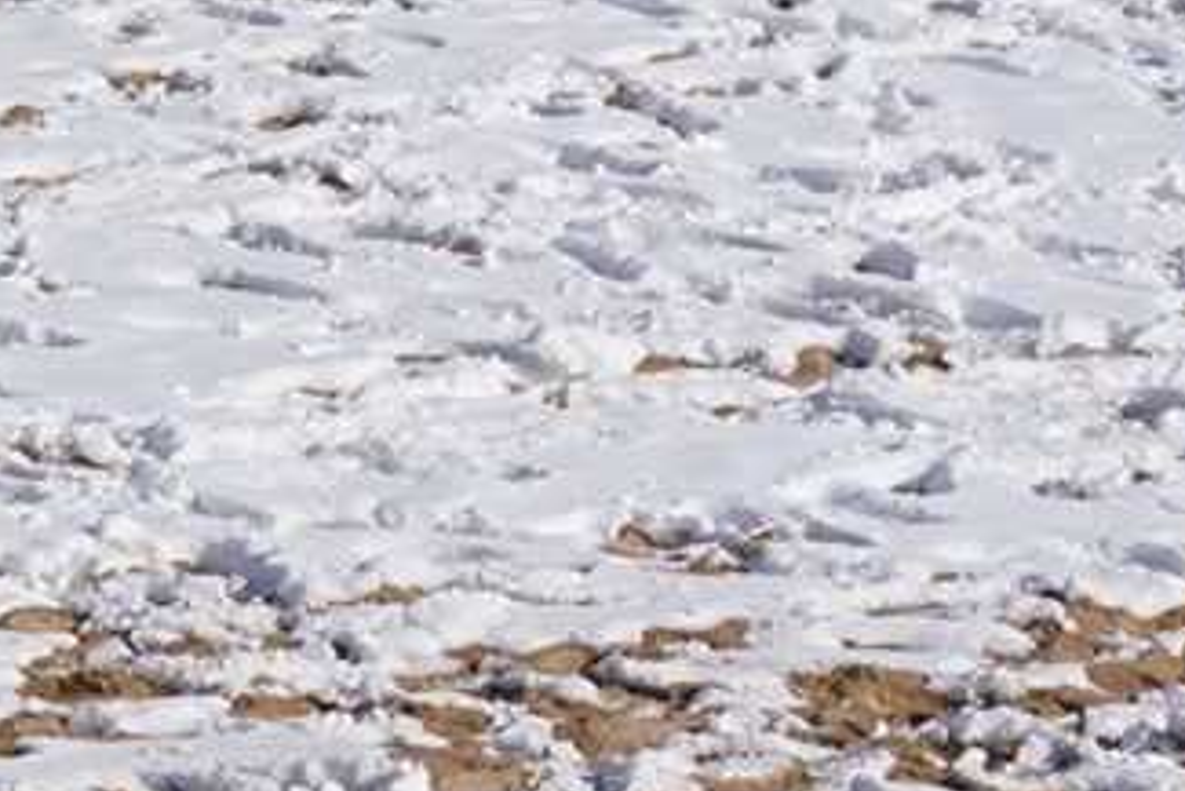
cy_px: -379
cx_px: -1473
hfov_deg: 9.7
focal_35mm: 191
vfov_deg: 7.1
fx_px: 6290
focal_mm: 31
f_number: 20
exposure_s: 1/320
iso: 320
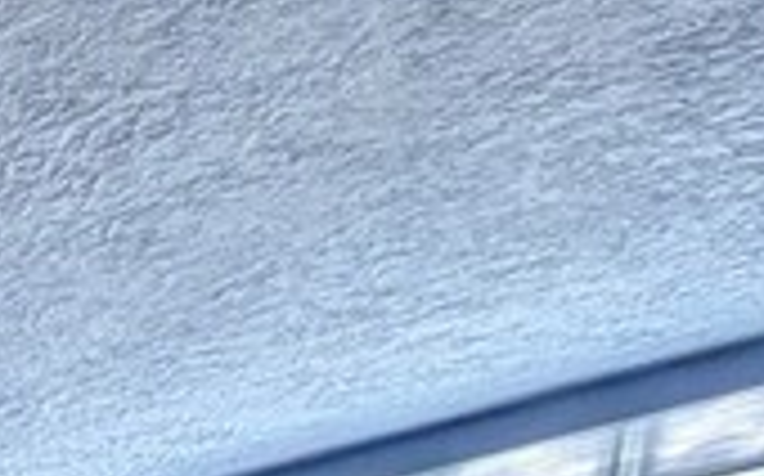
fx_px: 1727
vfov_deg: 10.0
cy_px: 1558
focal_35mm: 83
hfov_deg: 12.3
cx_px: -1418
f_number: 2.2
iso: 45
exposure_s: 1/44.1
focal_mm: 1.95
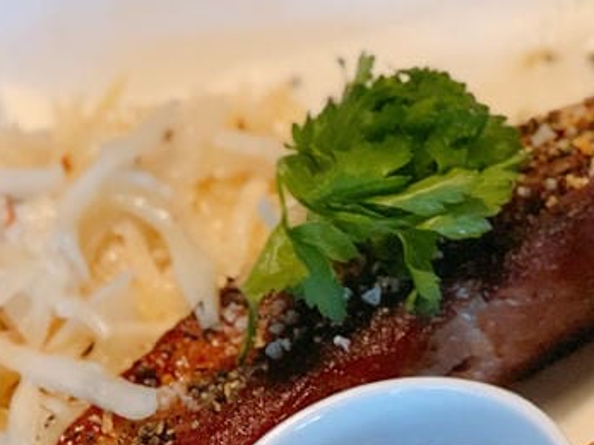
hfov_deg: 10.0
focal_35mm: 197
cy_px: 373
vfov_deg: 7.5
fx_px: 3379
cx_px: 580
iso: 200
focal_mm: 6.6
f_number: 2.8
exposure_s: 1/30
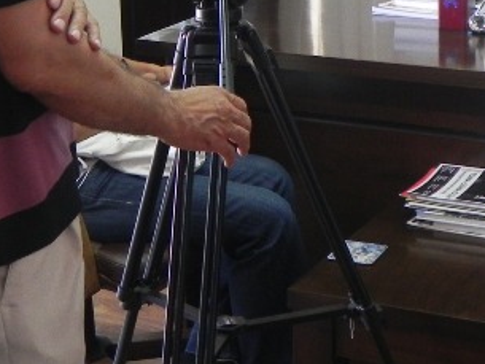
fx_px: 1360
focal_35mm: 97
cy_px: -87
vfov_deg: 14.7
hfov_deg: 20.2
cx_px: 275
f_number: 3.2
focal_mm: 6.6
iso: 285
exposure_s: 1/30
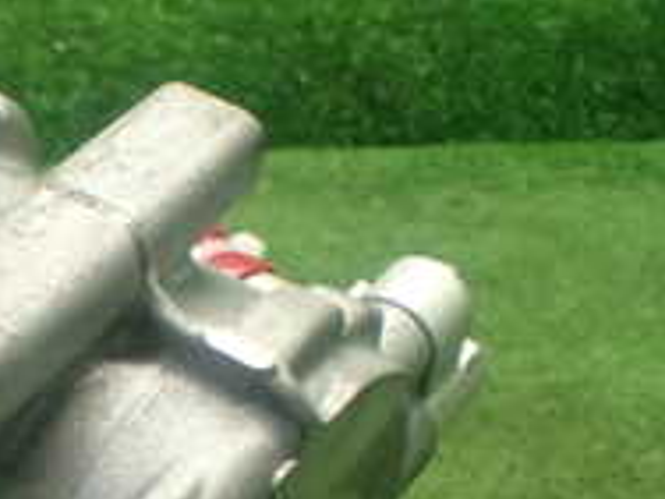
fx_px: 1844
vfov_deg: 15.2
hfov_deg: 19.0
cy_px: 453
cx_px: -195
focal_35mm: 96
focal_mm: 5.4
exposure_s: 1/125
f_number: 2.3
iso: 640
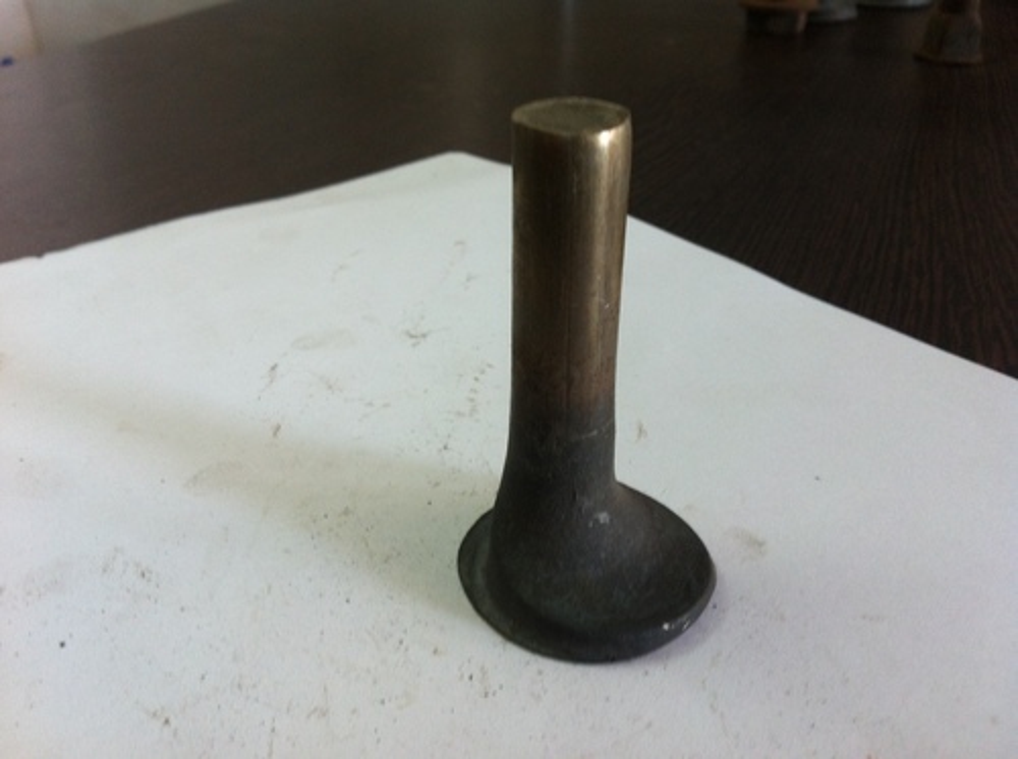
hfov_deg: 52.7
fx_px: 1027
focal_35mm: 35
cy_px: 380
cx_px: 509
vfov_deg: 40.6
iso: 100
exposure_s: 1/17
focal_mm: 3.85
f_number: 2.8
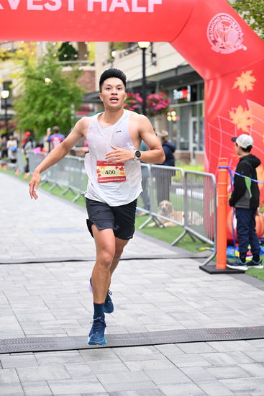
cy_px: 198
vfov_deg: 27.3
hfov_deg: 18.4
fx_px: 813
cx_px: 132
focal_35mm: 74
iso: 1600
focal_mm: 74
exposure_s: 1/800
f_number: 2.8
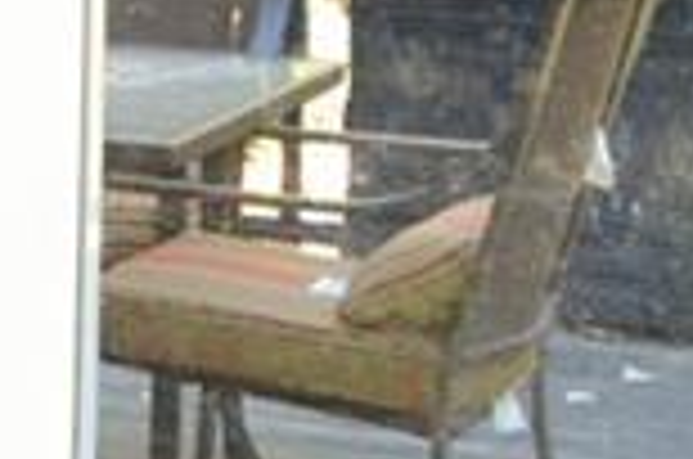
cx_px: -1305
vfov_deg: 6.7
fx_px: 3842
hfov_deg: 8.7
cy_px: -378
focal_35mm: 200
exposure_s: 1/60
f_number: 7.1
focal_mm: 20
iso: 800
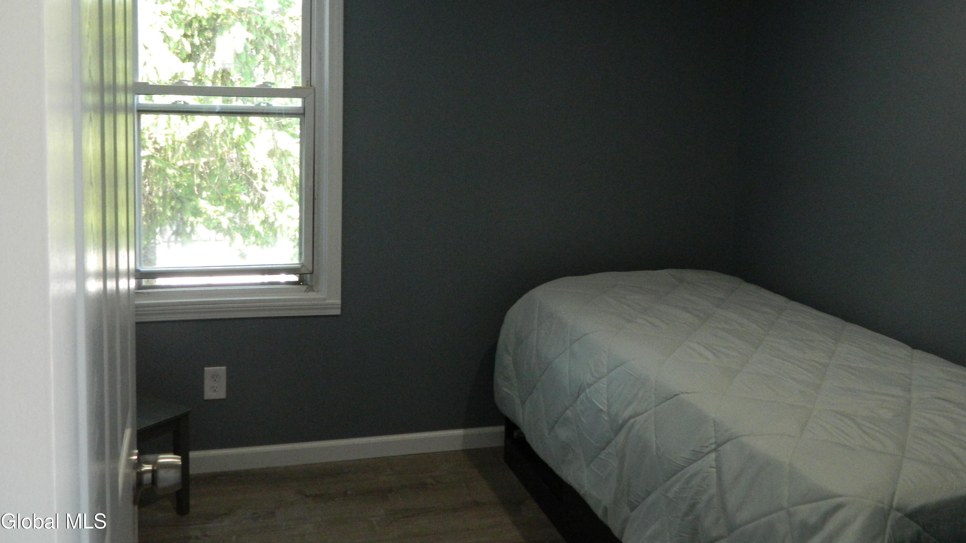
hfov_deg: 58.0
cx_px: 485
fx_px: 871
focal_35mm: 34
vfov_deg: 34.4
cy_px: 190
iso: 400
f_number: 3.2
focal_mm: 5.6
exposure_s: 1/80
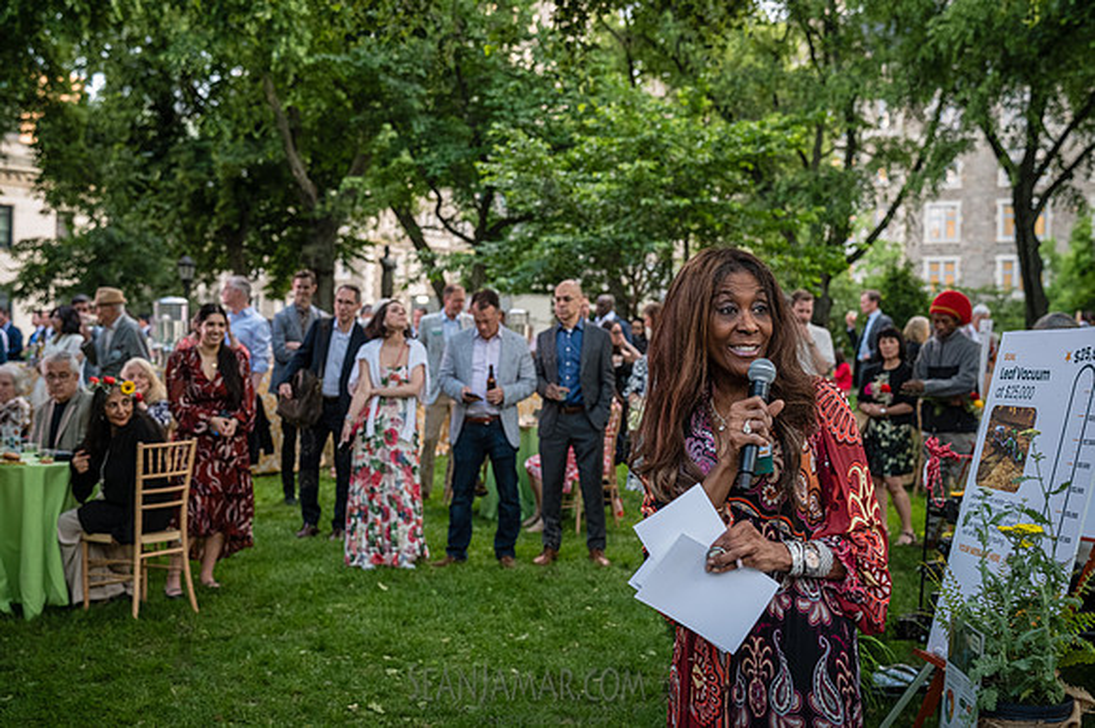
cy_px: 364
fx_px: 1490
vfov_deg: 27.5
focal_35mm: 49
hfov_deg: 40.4
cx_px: 548
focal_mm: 49
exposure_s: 1/200
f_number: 4
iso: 4000
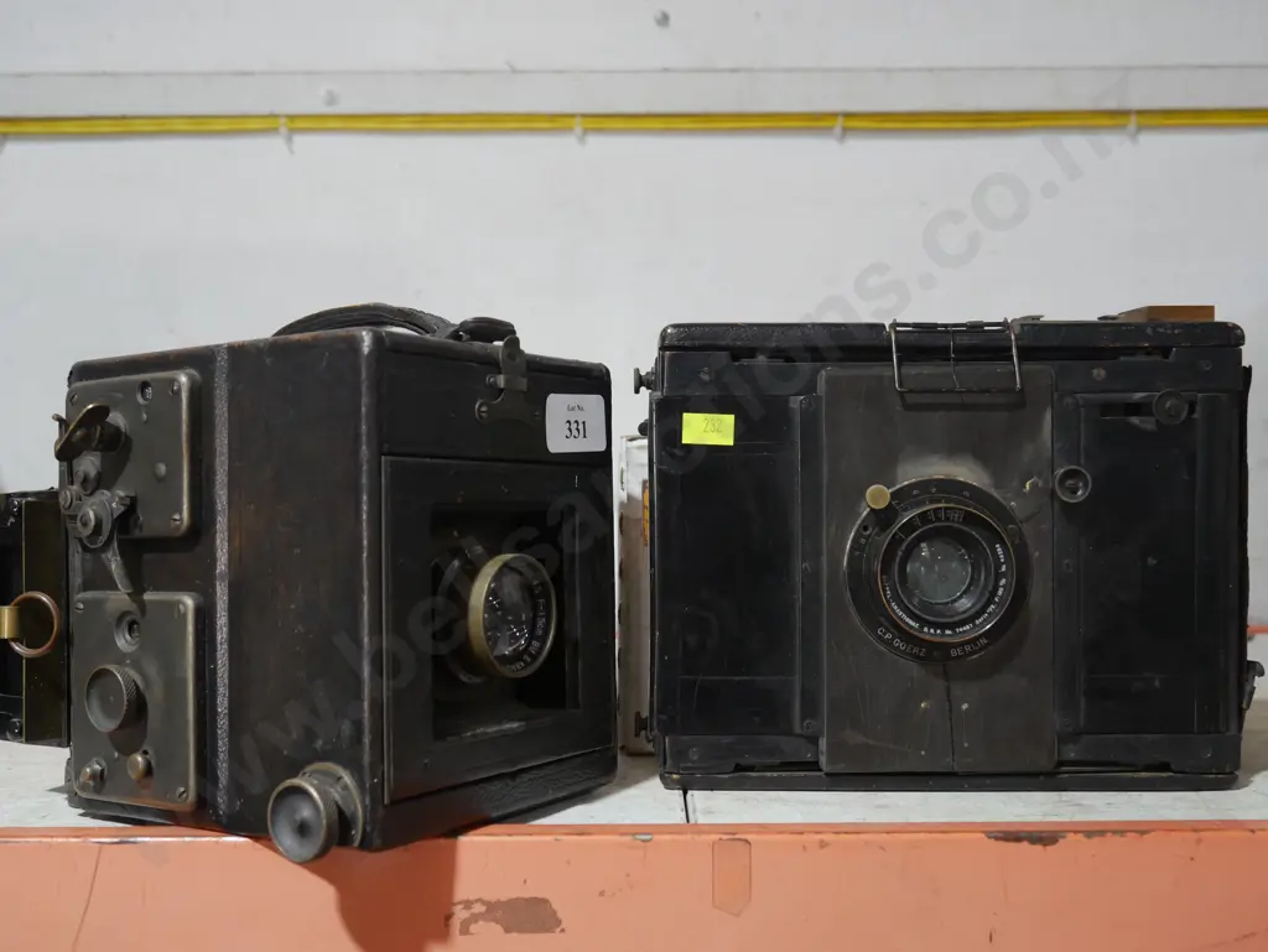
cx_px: 634
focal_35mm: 38
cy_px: 476
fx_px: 1393
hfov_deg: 49.0
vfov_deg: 37.8
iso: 800
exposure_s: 1/60
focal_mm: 19
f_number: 4.1
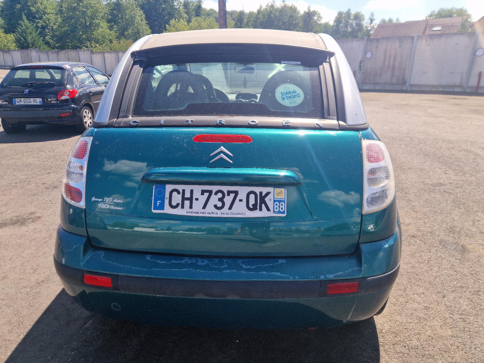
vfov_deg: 58.9
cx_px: 242
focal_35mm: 23
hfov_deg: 73.9
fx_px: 322
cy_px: 182
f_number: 1.8
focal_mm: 5.4
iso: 50
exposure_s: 1/909
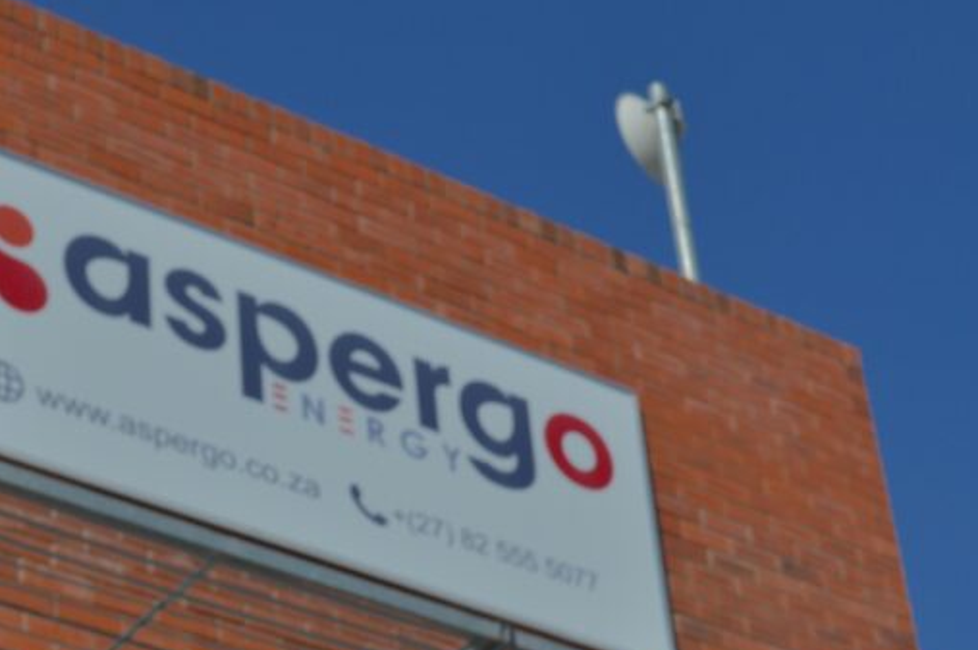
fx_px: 2795
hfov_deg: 19.7
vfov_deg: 13.2
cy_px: 564
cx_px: 276
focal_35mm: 103
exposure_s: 1/320
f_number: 8
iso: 100
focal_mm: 34
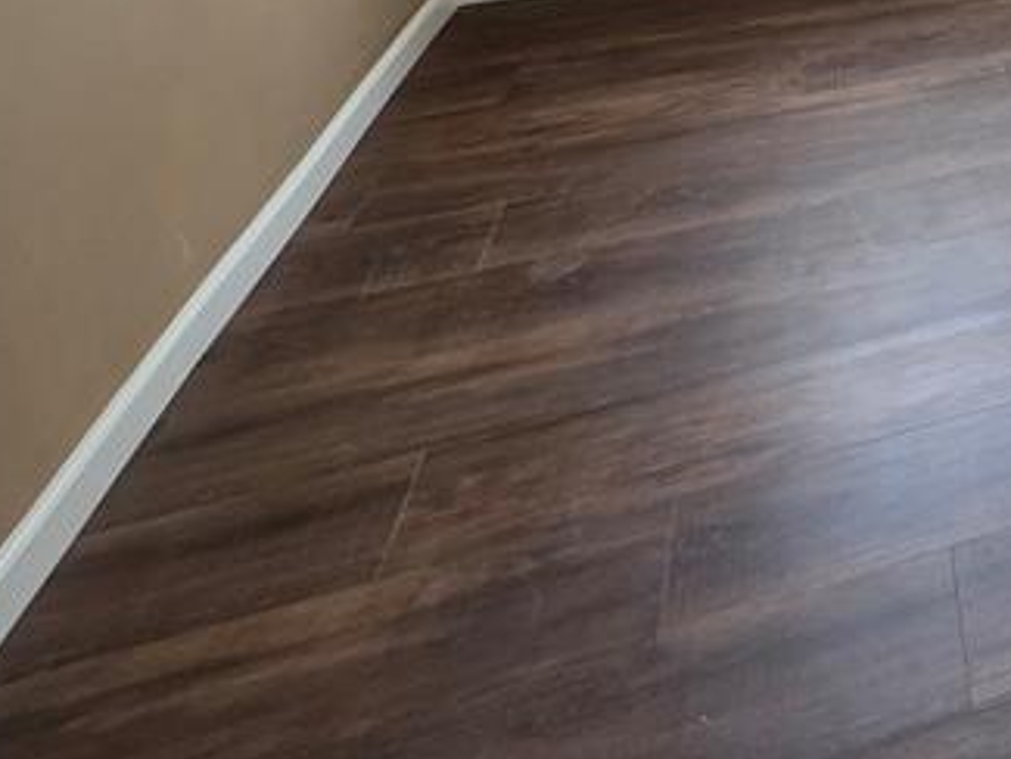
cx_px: 1353
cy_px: -283
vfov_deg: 27.7
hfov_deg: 32.5
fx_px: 1198
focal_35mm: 41
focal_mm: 2.2
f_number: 1.9
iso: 160
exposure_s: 1/120
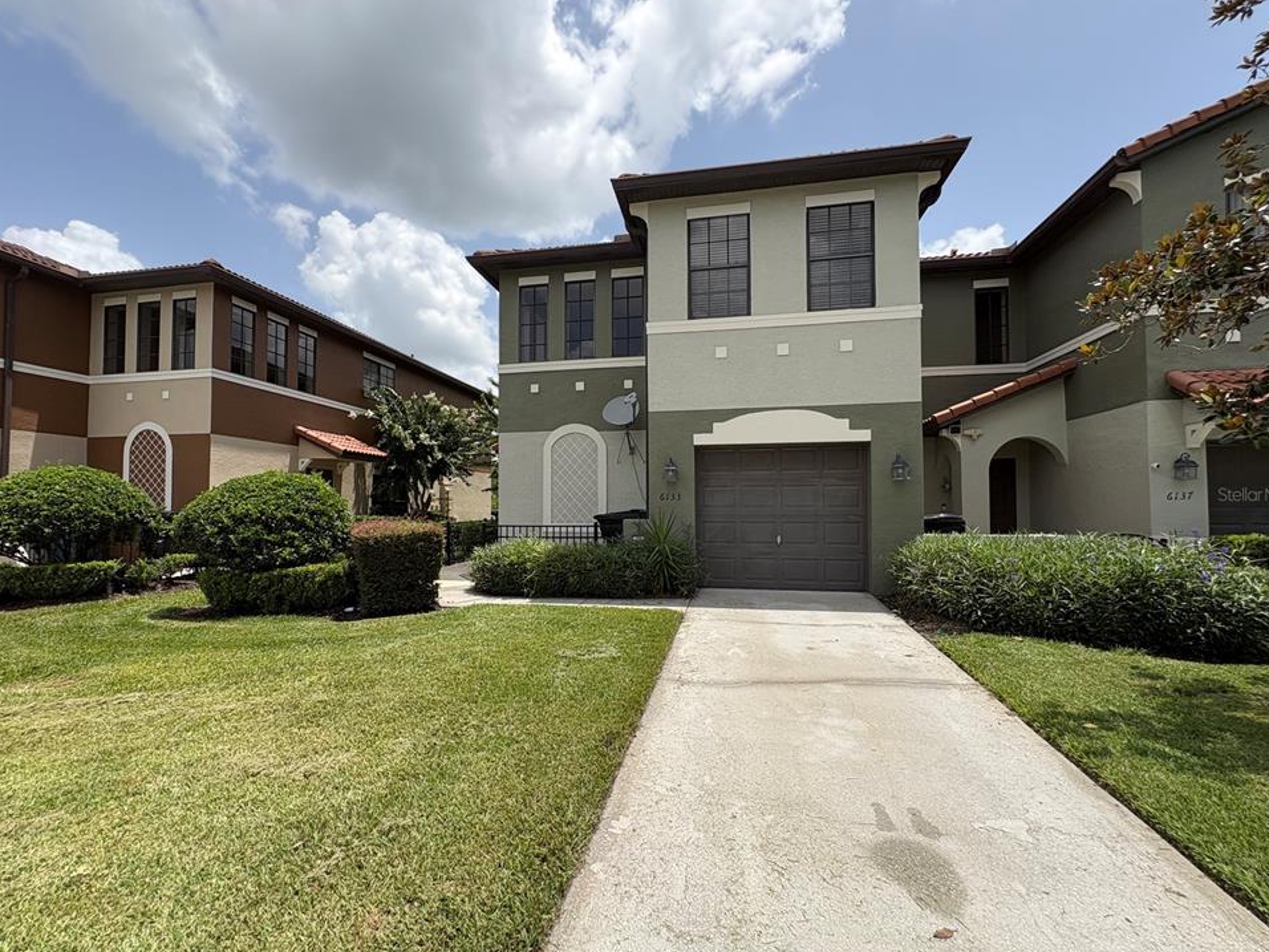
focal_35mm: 15
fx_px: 550
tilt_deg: +2.6
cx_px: 619
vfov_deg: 81.7
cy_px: 494
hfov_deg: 98.2
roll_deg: +0.2
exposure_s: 1/1567
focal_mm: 2.22
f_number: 2.2
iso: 50
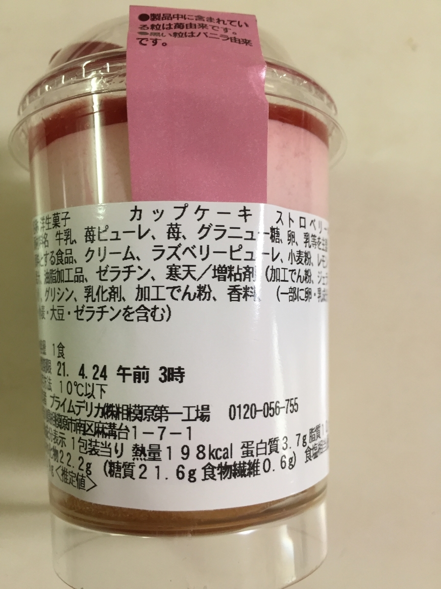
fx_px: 493
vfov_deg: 61.7
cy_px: 294
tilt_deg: -80.7
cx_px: 220
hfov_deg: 48.2
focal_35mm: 29
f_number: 2.2
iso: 100
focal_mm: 4.15
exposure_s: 1/33
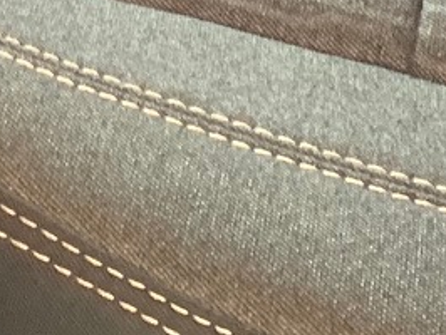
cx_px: -119
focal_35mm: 197
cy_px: -888
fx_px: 2540
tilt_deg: -29.2
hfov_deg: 9.9
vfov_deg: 6.4
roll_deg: +5.2
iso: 250
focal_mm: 4.25
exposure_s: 1/60
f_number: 1.8
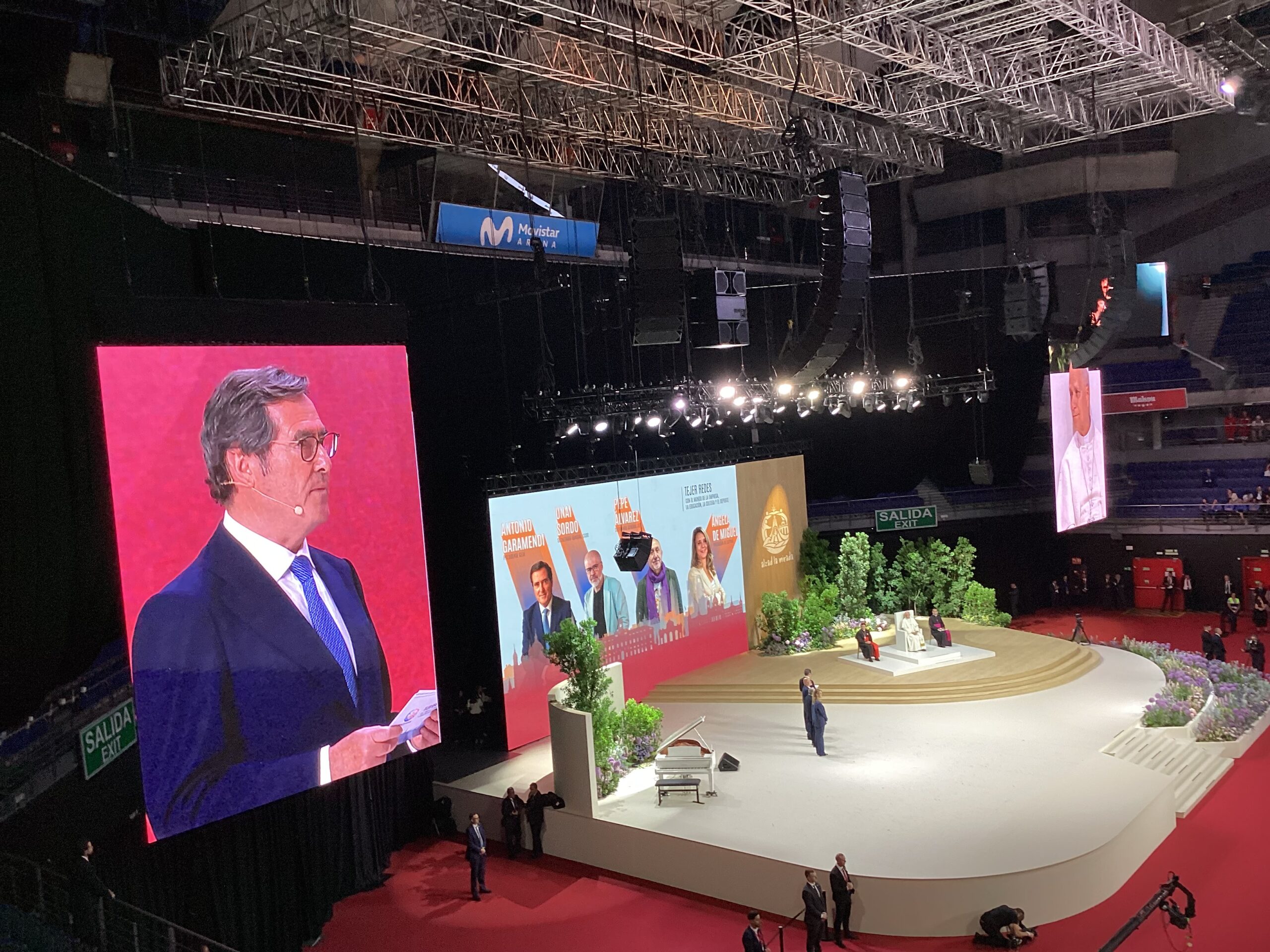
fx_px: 1137
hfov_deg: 58.4
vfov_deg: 45.4
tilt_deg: -5.6
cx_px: 635
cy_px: 476
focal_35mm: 31
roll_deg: +3.4
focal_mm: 3.3
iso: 80
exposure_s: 1/120
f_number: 2.4
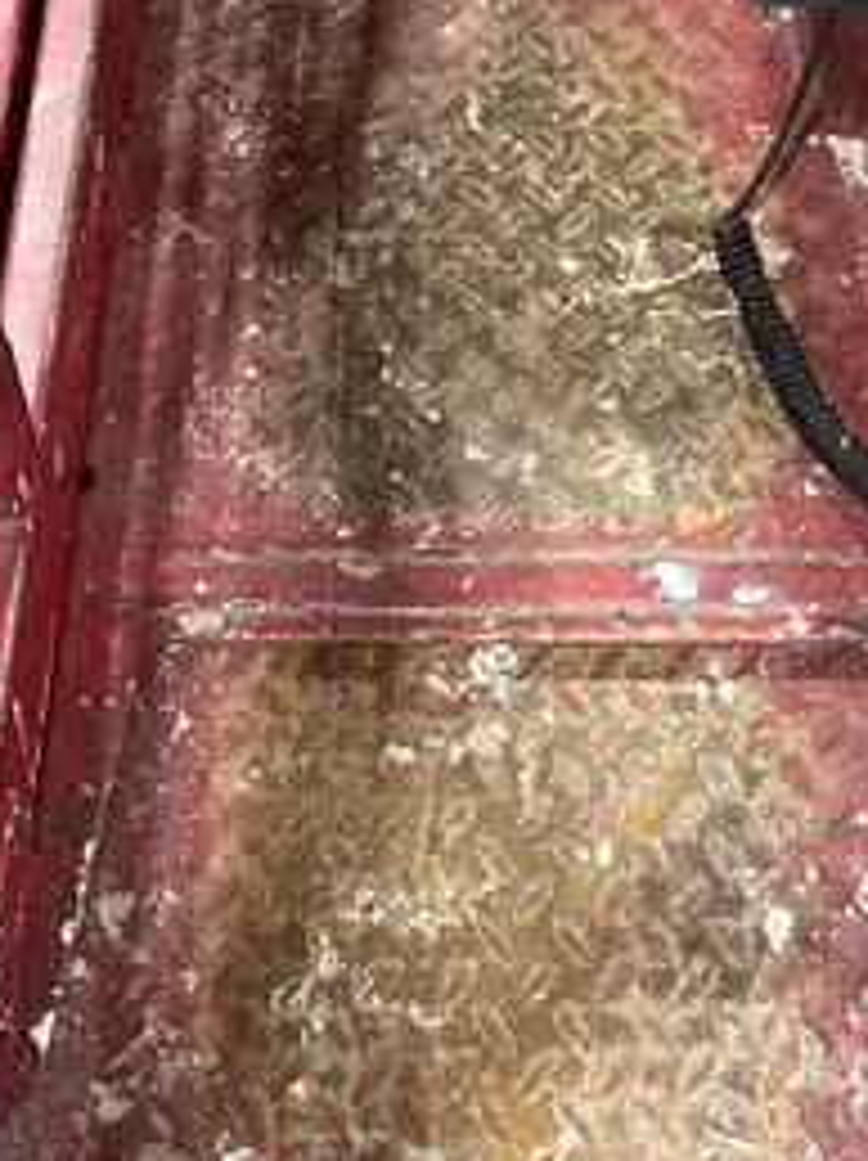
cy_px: -304
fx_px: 2478
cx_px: 531
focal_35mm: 74
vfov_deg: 23.6
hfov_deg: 19.8
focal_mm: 5.1
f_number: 1.6
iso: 160
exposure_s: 1/60
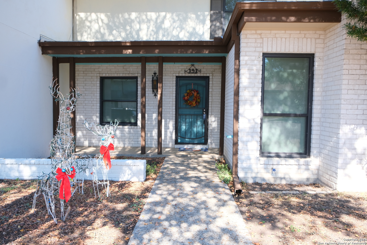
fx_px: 275
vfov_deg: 47.9
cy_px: 122
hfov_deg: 67.4
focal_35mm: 27
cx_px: 184
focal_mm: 18
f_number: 4.5
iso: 320
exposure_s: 1/170
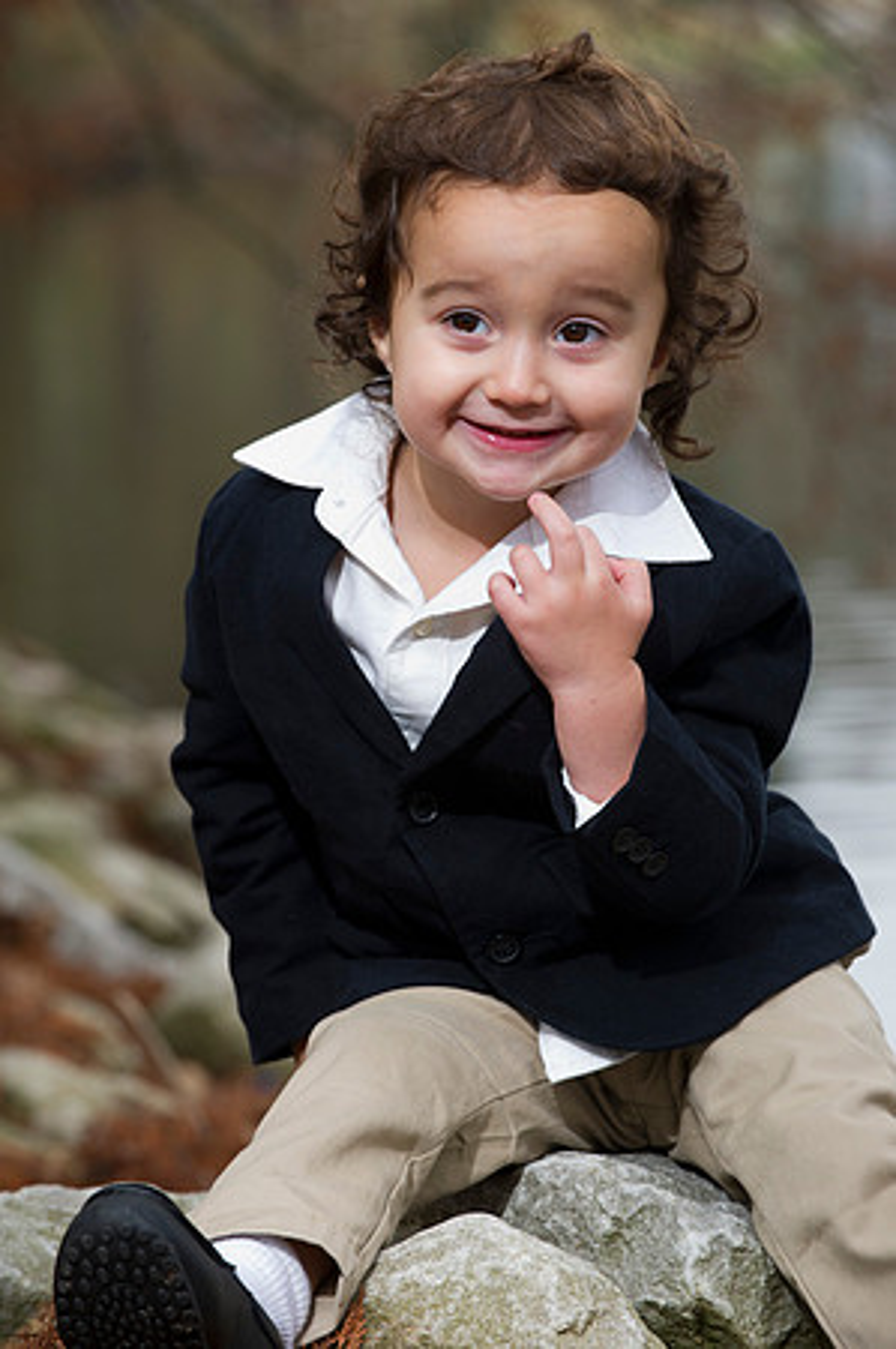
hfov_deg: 7.8
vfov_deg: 11.8
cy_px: 674
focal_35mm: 175
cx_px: 448
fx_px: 6548
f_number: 7.1
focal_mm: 175
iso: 640
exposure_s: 1/250
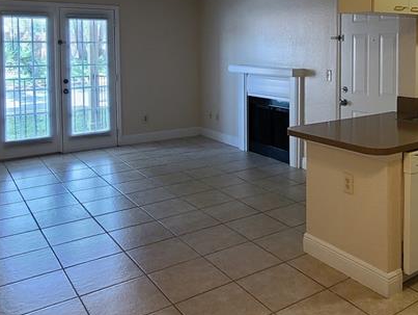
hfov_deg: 54.2
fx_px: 399
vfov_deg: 41.4
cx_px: 279
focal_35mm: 33
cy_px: 69
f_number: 2.2
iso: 200
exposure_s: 1/59
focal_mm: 2.2
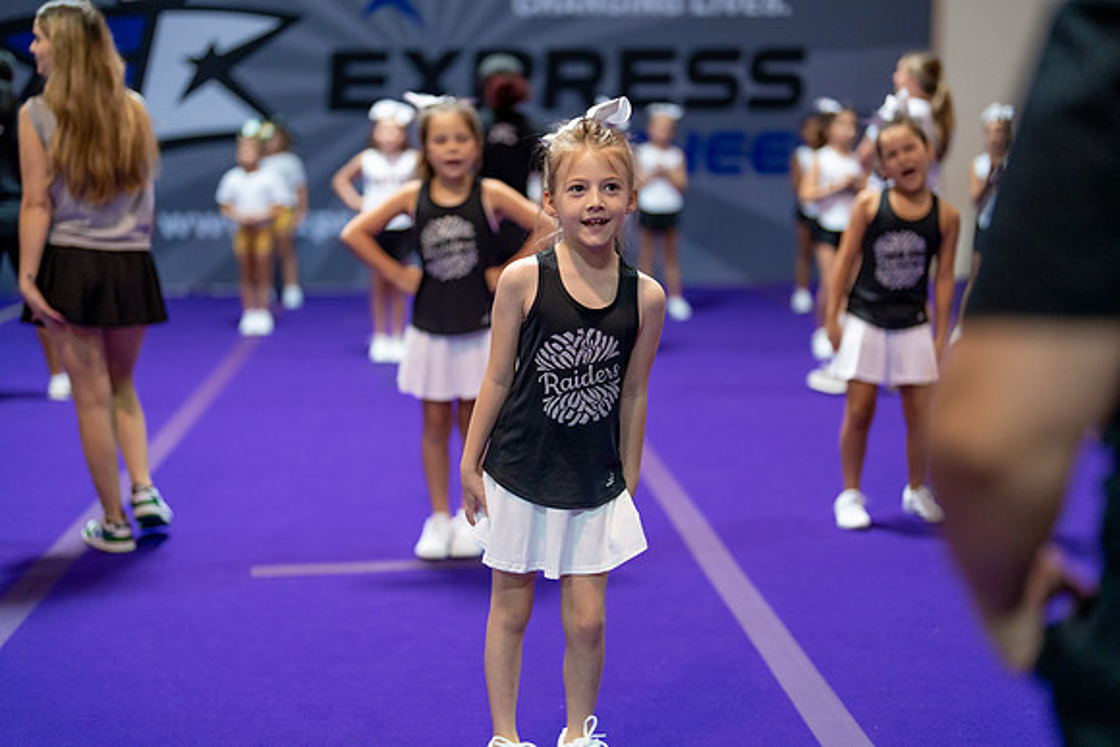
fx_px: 1556
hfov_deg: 39.6
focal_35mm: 50
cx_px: 560
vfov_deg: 27.0
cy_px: 374
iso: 1250
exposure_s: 1/640
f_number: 1.2
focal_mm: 50
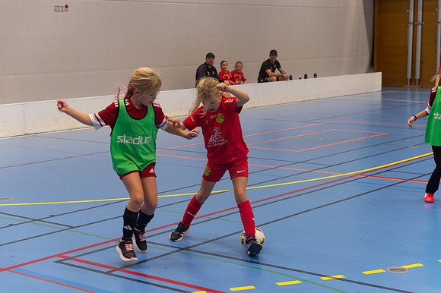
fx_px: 857
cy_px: 146
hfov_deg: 28.9
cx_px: 220
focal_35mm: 70
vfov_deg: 19.4
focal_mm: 70
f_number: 3.5
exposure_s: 1/400
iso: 2200
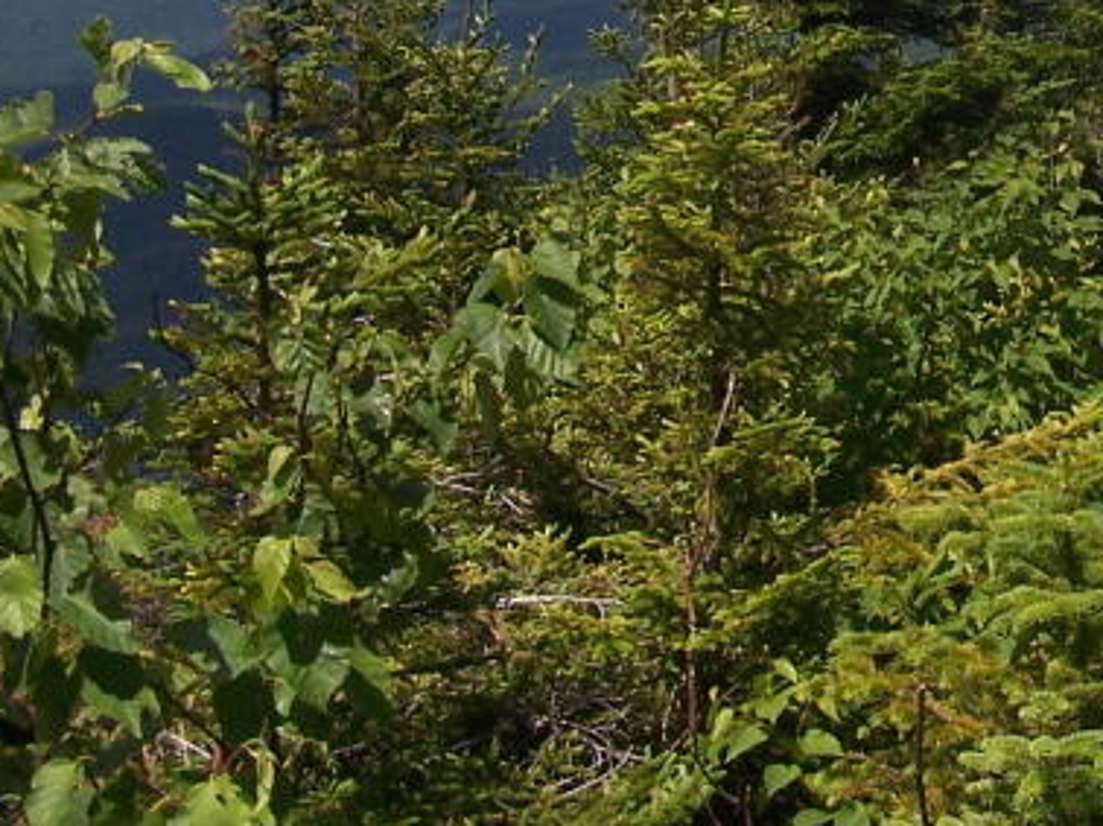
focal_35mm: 103
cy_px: -53
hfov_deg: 18.6
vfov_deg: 14.1
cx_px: 1077
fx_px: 3280
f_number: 4
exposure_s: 1/1000
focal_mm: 6.3
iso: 80
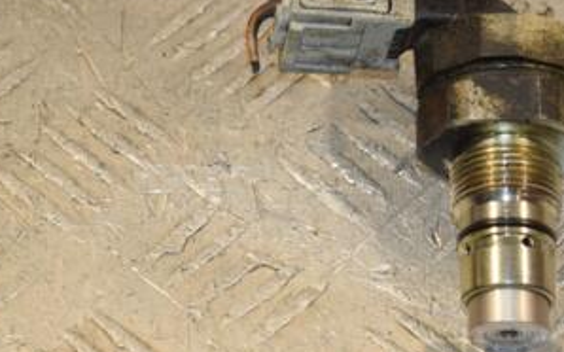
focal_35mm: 246
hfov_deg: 8.5
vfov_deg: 5.3
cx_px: 388
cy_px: 119
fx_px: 3780
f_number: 6.3
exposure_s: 1/200
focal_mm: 80
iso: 800
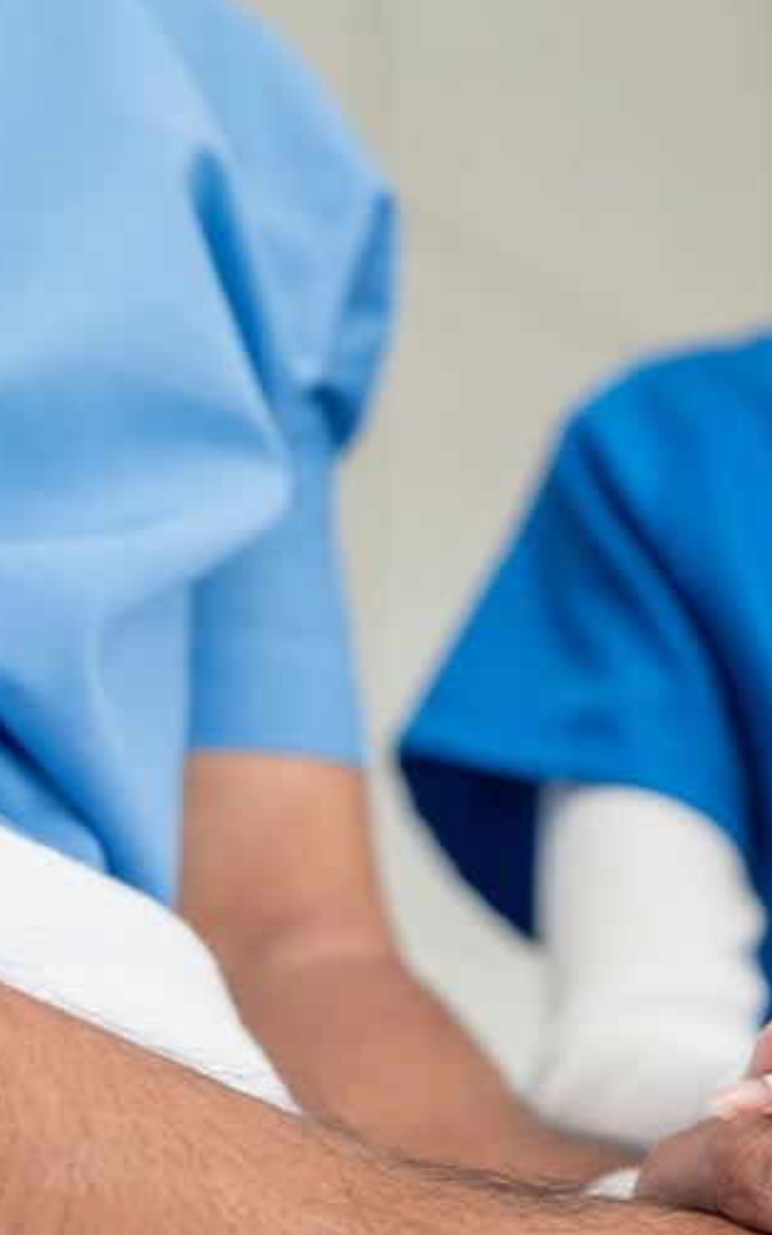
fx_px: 3298
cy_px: 865
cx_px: 718
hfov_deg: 13.2
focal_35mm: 98
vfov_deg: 21.1
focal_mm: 40
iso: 800
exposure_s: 1/500
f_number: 2.8
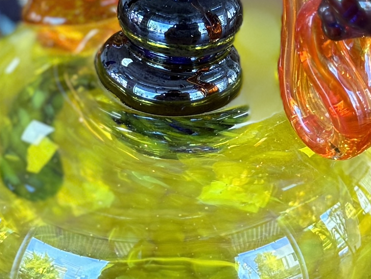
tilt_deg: -28.7
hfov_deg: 34.3
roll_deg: -0.5
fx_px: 600
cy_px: 64
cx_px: 176
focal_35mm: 56
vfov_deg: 25.7
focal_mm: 6.76
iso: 160
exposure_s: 1/120
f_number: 1.78
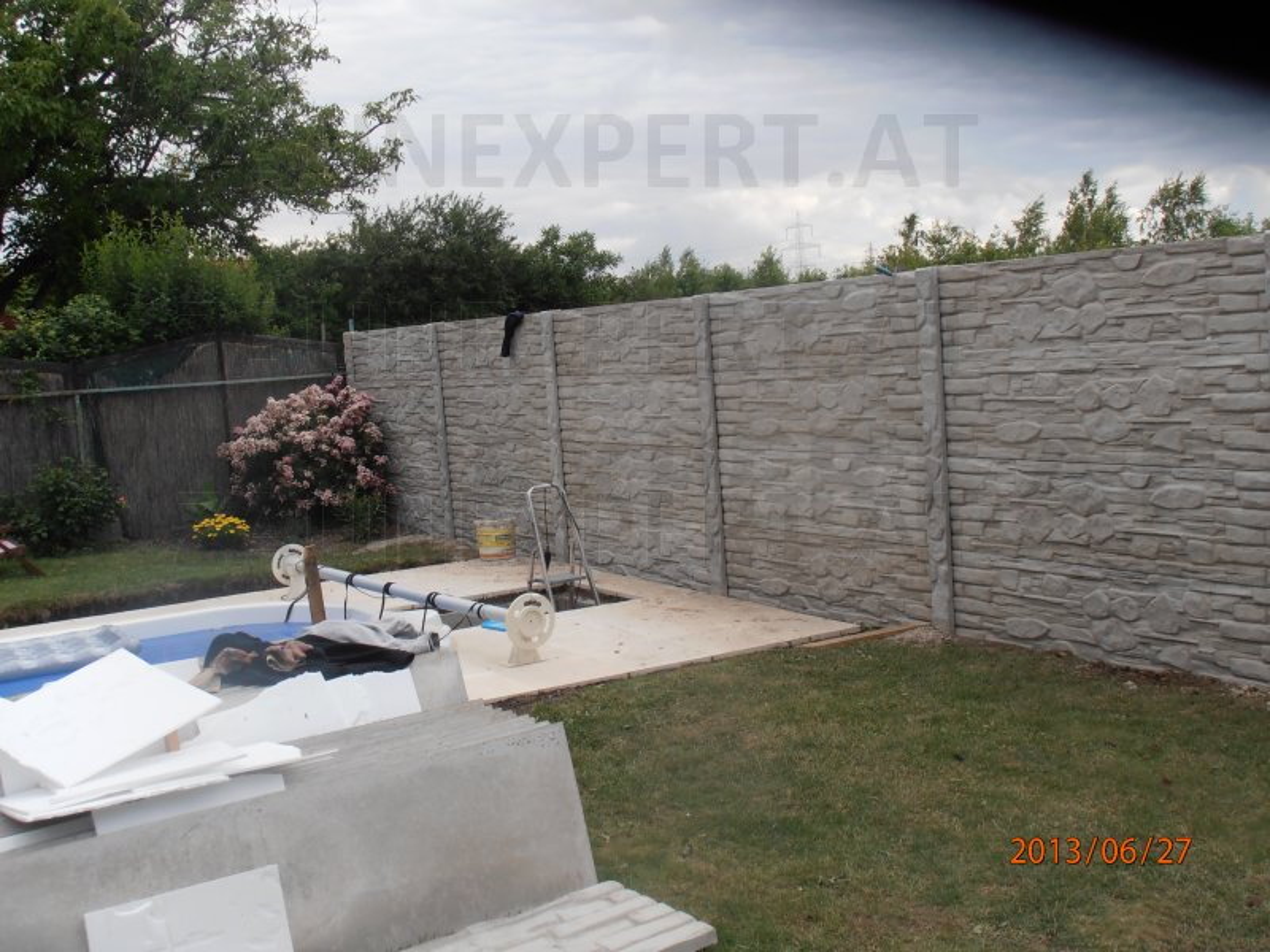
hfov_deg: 42.9
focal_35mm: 44
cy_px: 476
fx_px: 1614
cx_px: 635
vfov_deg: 32.9
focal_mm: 7.87
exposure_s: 1/80
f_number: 11
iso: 80
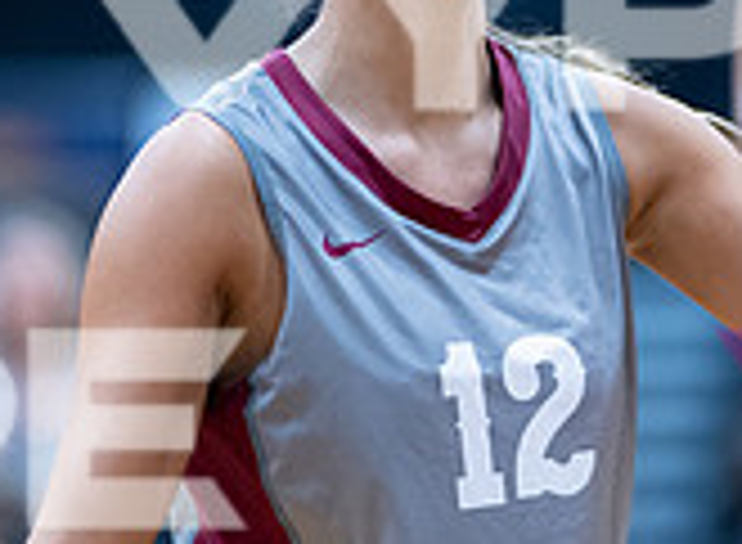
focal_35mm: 361
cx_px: 613
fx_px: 7677
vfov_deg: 4.1
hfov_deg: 5.5
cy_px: 1
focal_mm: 85
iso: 1250
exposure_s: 1/1600
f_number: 1.2
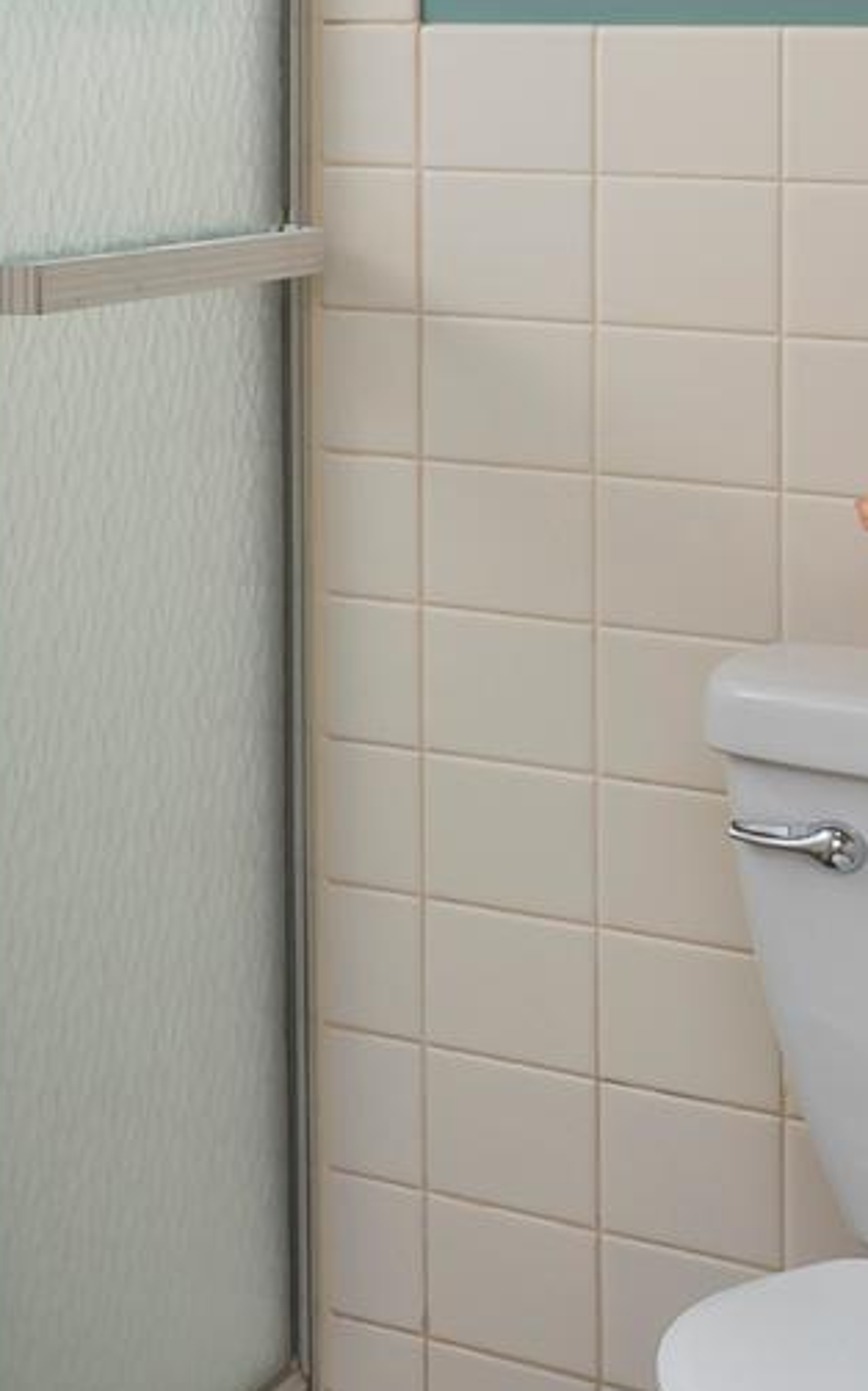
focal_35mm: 83
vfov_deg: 23.8
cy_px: -28
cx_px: -1578
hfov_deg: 11.2
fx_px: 3144
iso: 320
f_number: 8
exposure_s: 1/60
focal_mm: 20
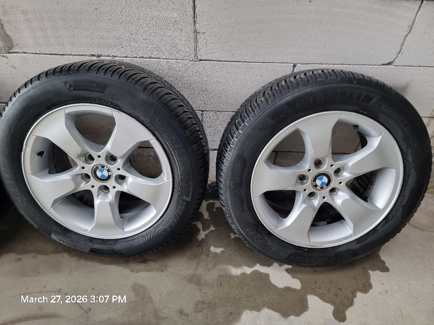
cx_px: 217
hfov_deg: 71.6
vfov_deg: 56.8
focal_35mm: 24
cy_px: 162
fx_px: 301
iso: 160
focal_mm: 6.7
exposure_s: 1/50
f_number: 1.8
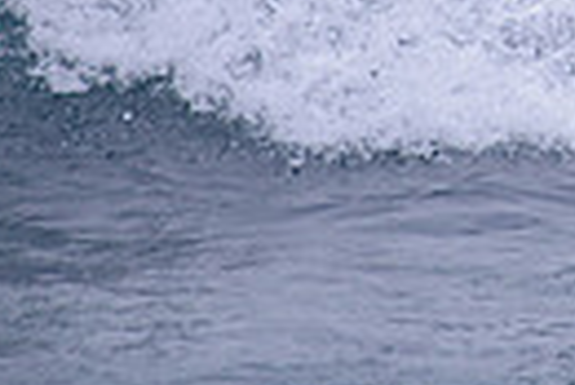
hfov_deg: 0.8
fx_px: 43604
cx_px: 966
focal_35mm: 2727
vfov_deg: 0.5
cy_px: -408
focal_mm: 500
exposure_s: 1/2000
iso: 200
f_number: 5.6
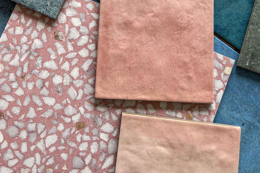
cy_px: -3
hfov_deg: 43.6
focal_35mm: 45
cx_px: 121
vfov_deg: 27.9
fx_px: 325
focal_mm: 5.7
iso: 40
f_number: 1.5
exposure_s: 1/120
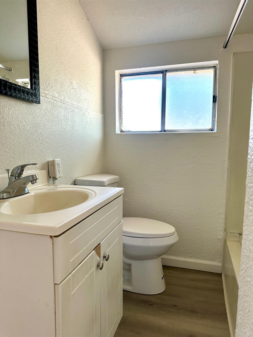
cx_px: 126
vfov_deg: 71.6
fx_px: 234
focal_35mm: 24
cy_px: 168
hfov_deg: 56.8
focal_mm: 6.86
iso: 100
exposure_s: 1/139
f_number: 1.78
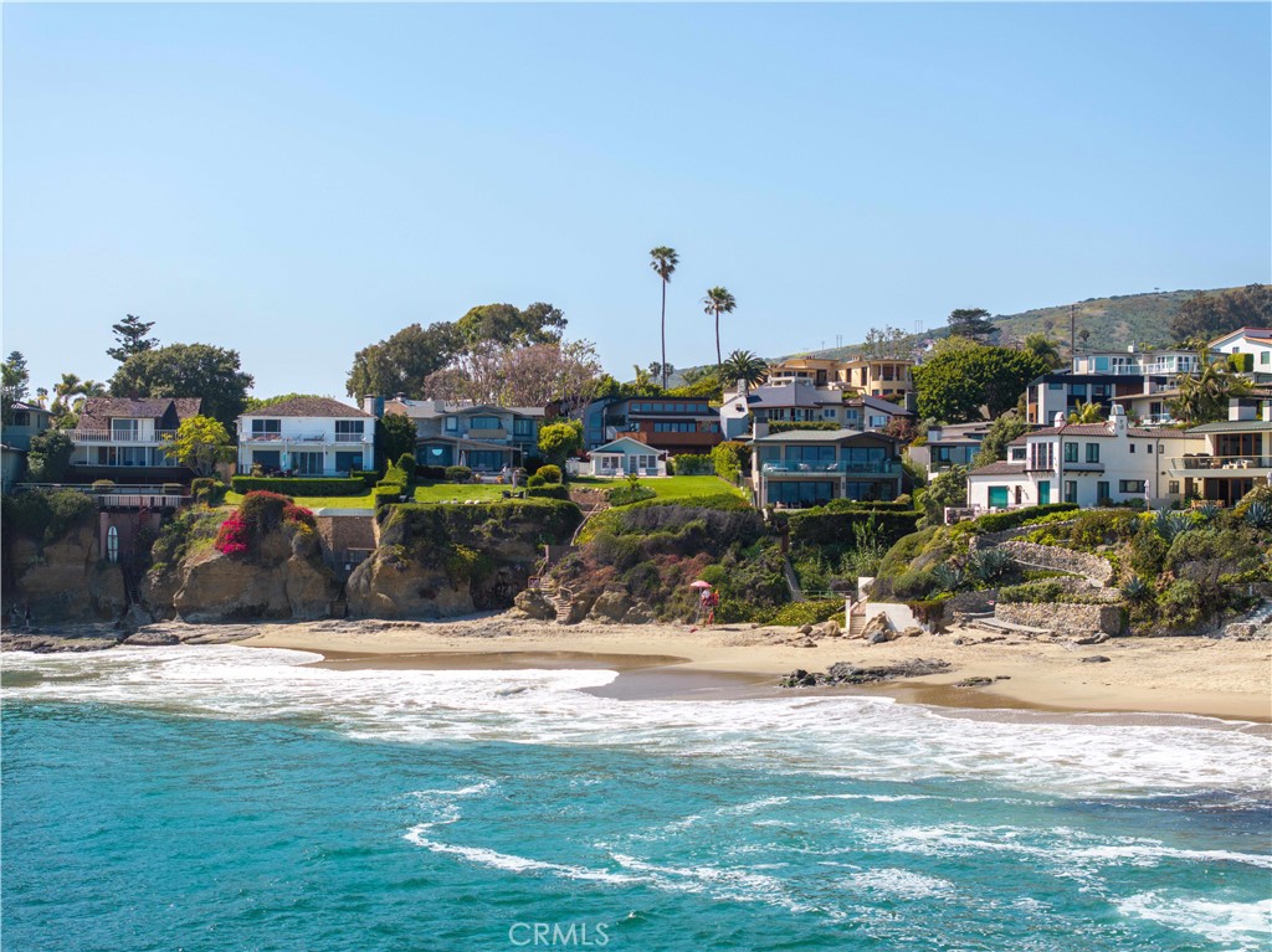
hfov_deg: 27.8
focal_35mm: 70
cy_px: 476
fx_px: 2571
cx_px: 636
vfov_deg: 21.0
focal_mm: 19.35
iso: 100
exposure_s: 1/3200
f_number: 2.8
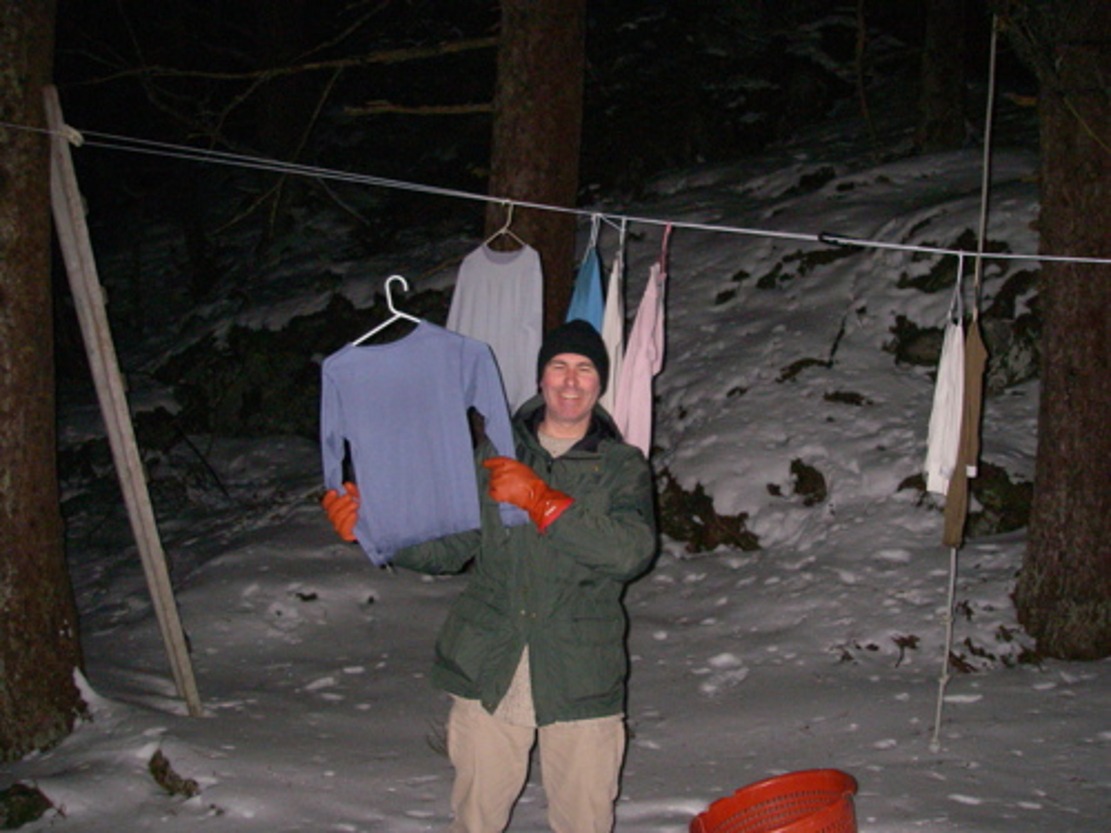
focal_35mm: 38
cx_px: 556
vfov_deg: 37.7
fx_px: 1220
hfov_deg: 49.0
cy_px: 416
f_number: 3.3
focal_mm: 6.3
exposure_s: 1/40
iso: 400
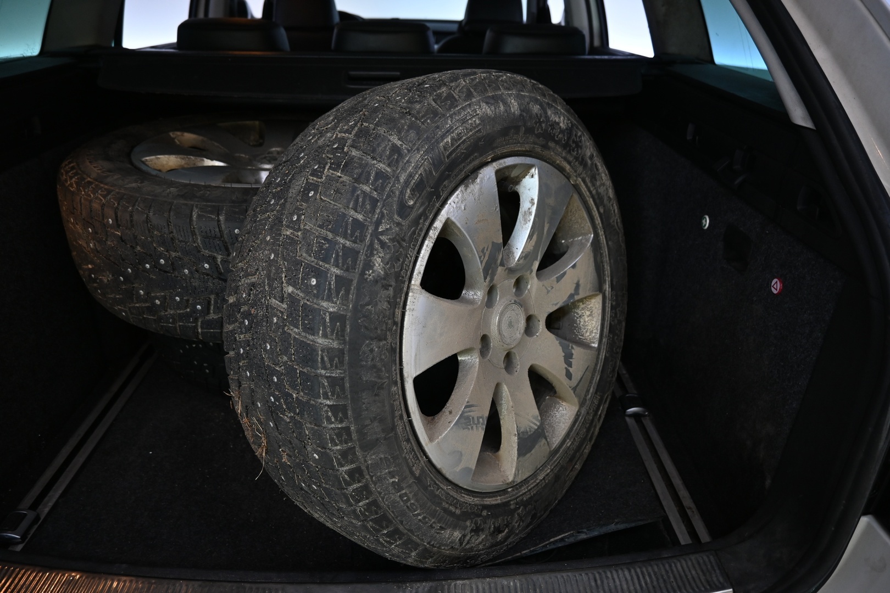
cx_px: 445
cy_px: 296
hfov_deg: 73.7
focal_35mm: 24
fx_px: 593
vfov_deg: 53.1
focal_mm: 16
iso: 560
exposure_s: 1/25
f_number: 3.5
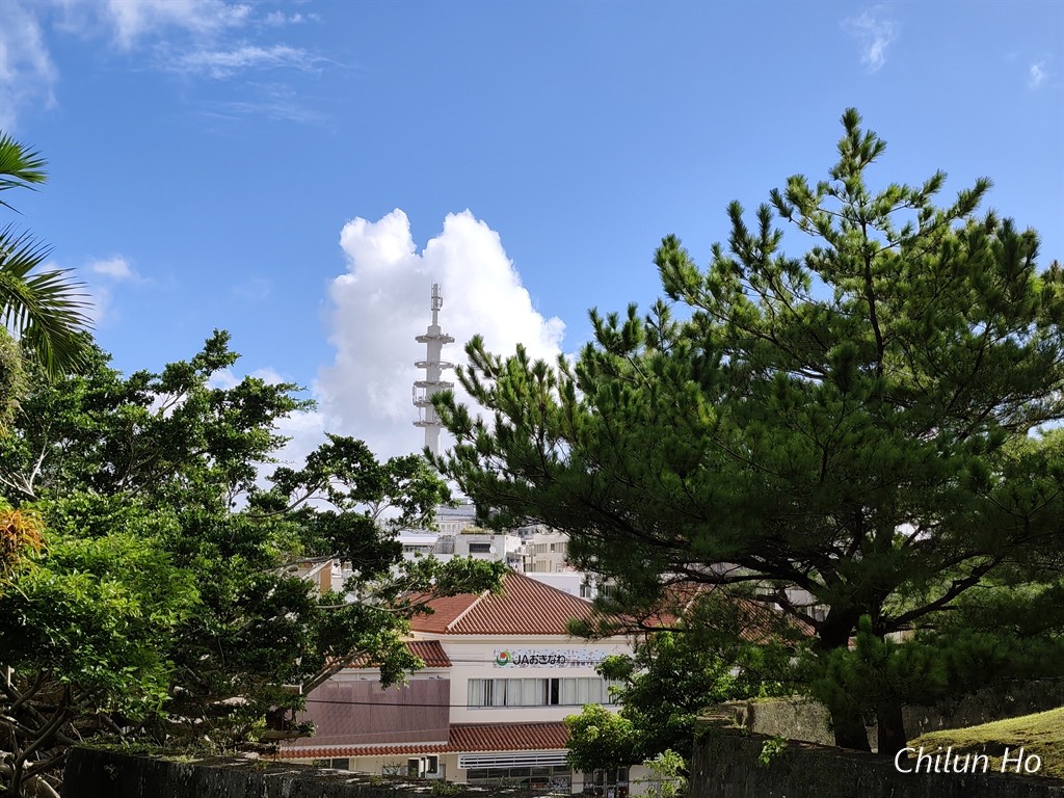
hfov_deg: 41.2
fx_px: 1414
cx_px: 532
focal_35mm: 46
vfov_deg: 31.5
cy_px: 399
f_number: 1.7
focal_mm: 6.07
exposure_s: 1/860
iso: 50
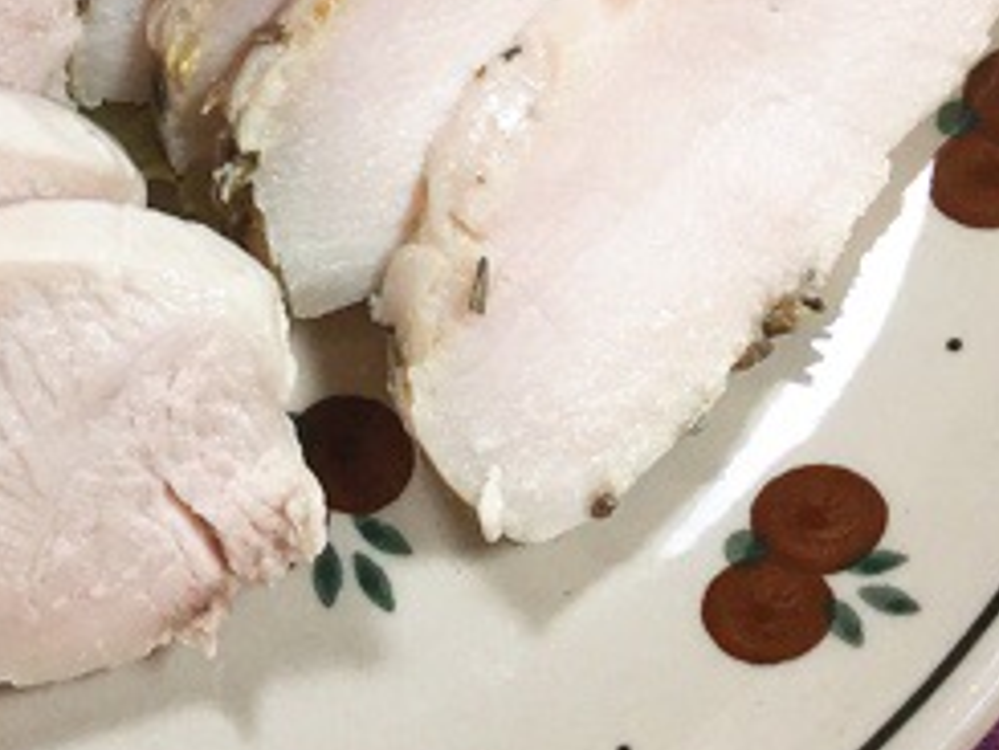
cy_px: -98
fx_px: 2339
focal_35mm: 81
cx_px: 94
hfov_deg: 23.5
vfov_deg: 17.5
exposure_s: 1/30
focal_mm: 3.3
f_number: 2.4
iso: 64
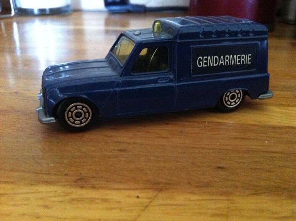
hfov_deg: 52.7
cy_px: 110
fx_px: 299
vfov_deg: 40.6
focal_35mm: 35
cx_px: 148
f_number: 2.8
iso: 1000
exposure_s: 1/17
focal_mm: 3.85
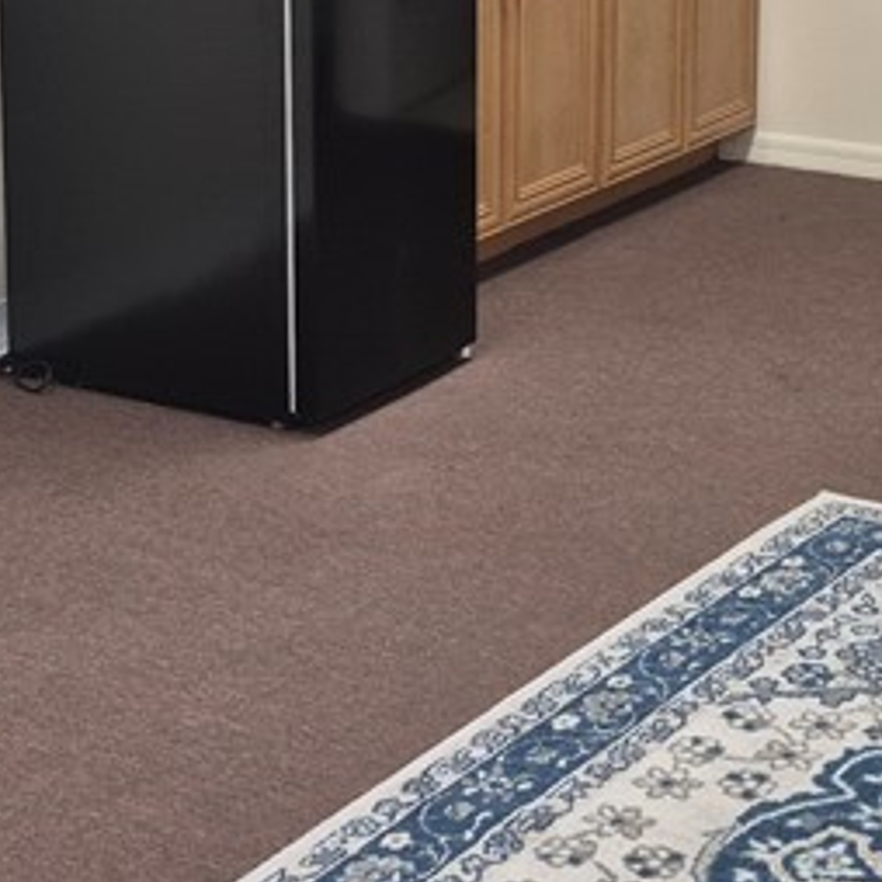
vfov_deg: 20.6
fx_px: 2364
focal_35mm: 82
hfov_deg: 21.1
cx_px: 451
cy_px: 56
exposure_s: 1/120
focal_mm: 5.4
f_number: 1.8
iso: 160
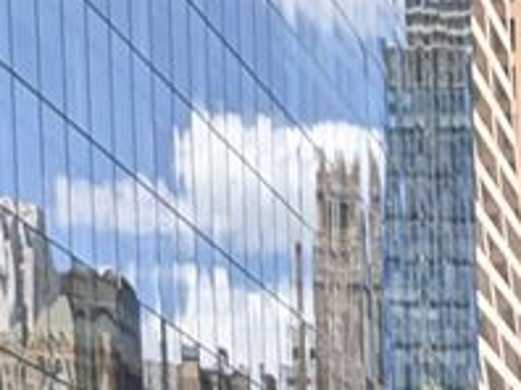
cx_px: 1000
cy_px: 1049
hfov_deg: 12.9
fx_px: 2044
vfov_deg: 9.3
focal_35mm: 136
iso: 45
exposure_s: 1/1105
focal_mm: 2.74
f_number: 2.2
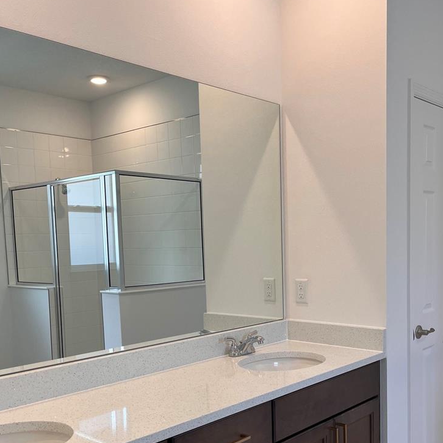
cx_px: 254
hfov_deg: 43.7
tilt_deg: -6.2
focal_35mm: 38
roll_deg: +1.9
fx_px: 550
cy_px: 289
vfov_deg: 43.3
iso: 40
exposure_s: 1/120
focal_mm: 5.1
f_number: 1.6
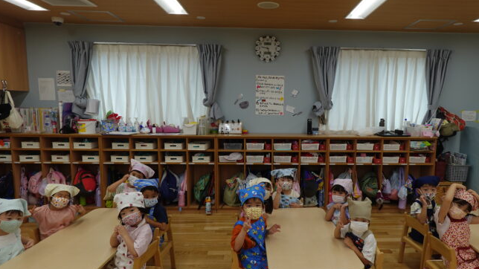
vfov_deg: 45.9
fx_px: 317
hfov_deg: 73.6
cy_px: 141
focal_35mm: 25
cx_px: 277
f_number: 5
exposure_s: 1/80
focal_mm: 7.6
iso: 160
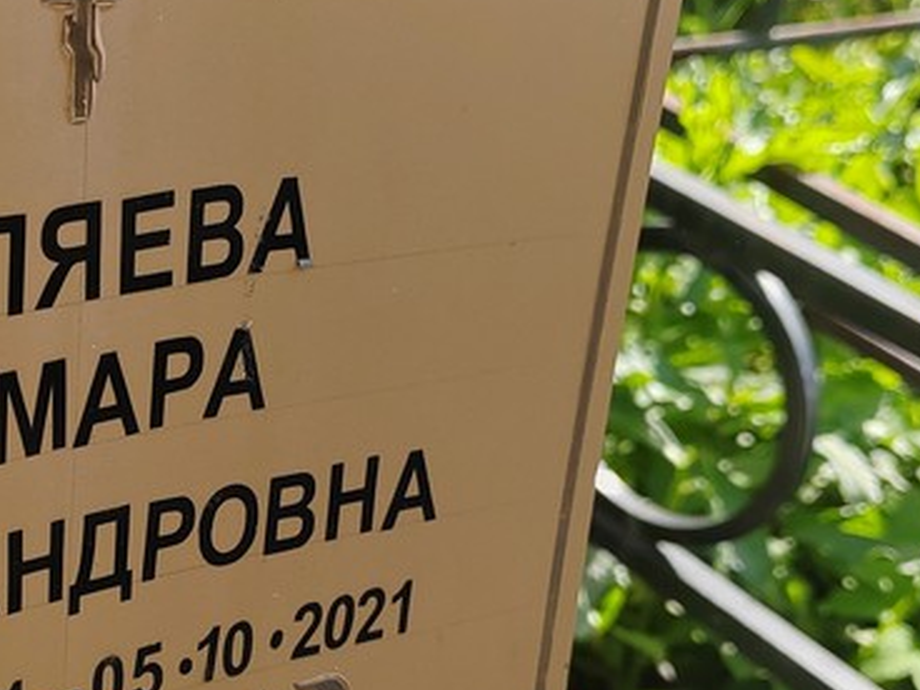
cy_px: 512
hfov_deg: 30.0
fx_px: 1674
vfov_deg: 23.1
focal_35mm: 63
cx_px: 192
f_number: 1.9
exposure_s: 1/760
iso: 100
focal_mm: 5.52
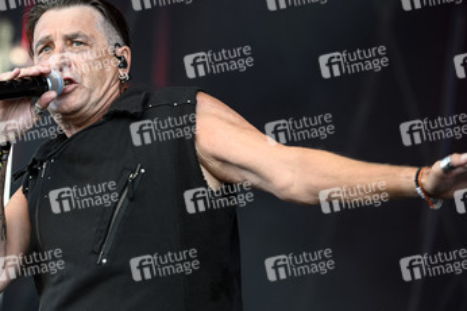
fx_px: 2112
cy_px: 164
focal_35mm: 163
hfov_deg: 12.6
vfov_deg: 8.4
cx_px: 183
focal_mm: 125
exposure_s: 1/400
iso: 320
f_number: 2.8
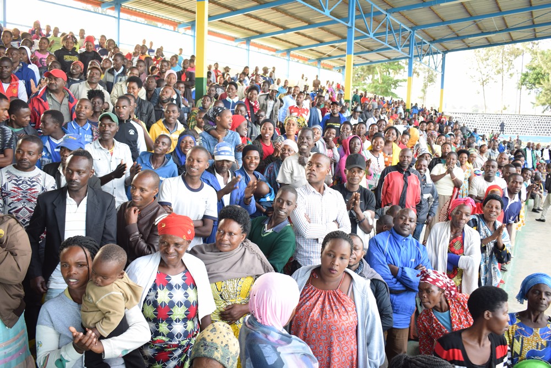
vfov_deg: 40.0
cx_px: 276
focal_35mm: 33
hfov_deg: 57.2
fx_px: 505
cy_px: 184
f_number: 5
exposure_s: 1/60
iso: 400
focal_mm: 22
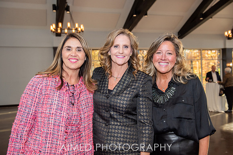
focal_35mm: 38
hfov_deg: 50.5
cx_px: 116
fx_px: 247
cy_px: 78
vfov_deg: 34.9
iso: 640
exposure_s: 1/250
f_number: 4
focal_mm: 38
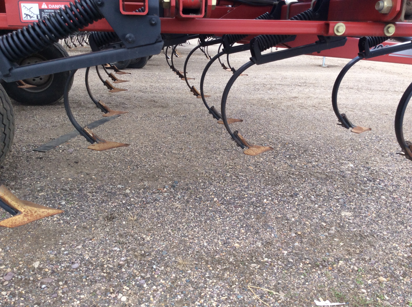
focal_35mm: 32
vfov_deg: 44.1
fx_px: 380
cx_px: 206
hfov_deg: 56.9
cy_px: 154
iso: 32
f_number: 2.4
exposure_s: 1/325
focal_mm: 3.3
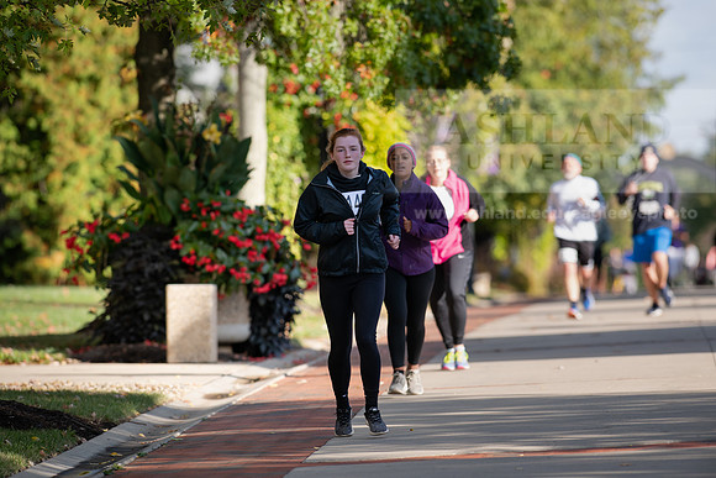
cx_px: 358
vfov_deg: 4.6
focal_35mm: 300
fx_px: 5968
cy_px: 239
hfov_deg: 6.9
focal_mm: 300
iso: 200
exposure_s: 1/500
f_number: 4.5
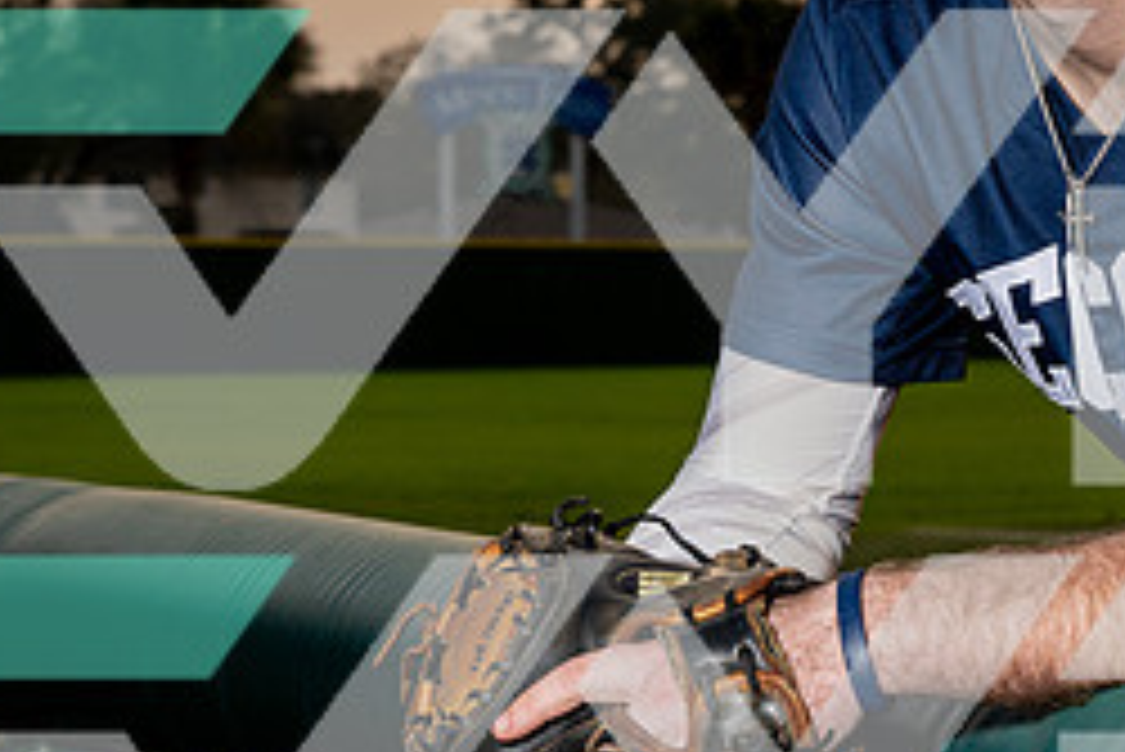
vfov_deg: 9.5
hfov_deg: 14.1
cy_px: 250
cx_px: 986
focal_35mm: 144
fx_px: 4502
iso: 250
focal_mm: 62
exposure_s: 1/250
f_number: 8
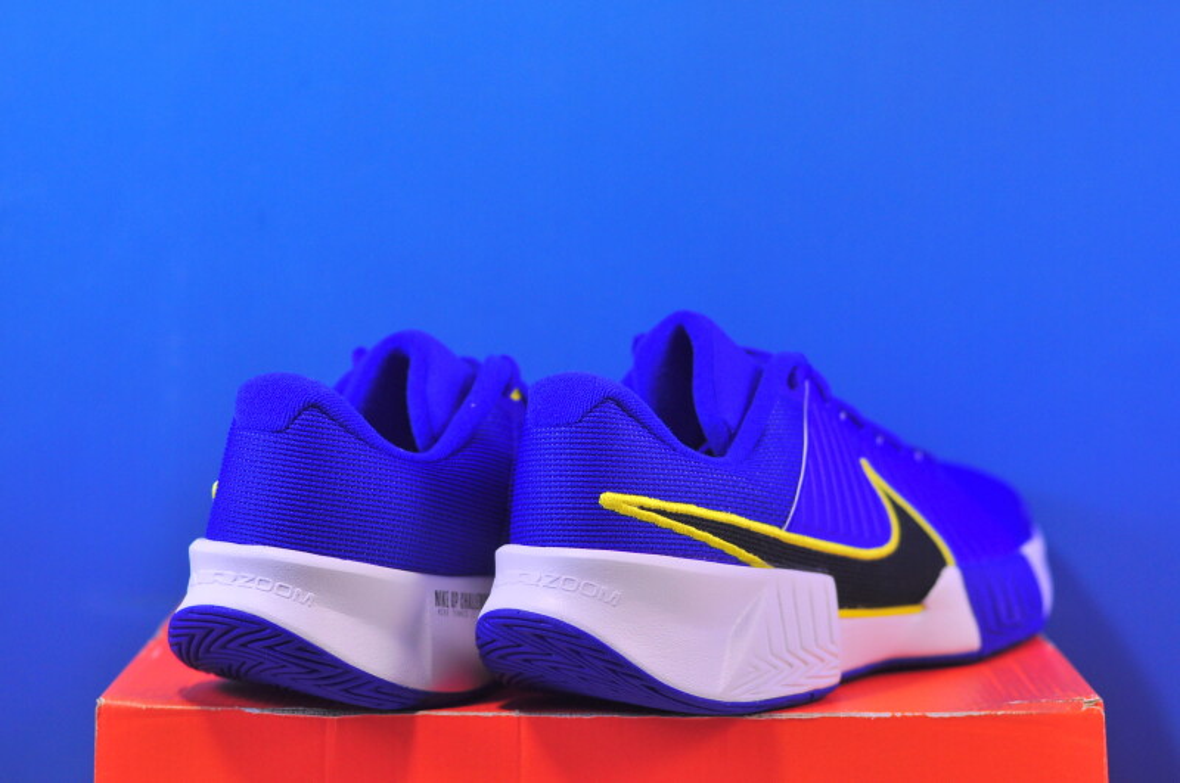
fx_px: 2455
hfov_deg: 27.0
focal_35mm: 75
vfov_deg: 18.1
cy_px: 392
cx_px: 590
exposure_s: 1/320
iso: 250
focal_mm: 50
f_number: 2.5
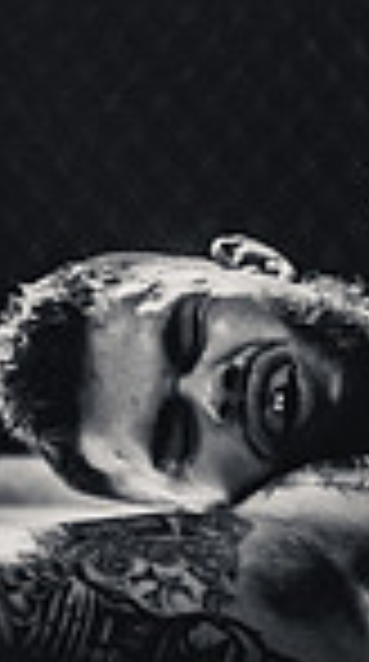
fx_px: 5077
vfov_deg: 7.4
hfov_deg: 4.1
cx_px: 612
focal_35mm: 290
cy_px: -194
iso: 1600
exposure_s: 1/500
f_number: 4.5
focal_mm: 70
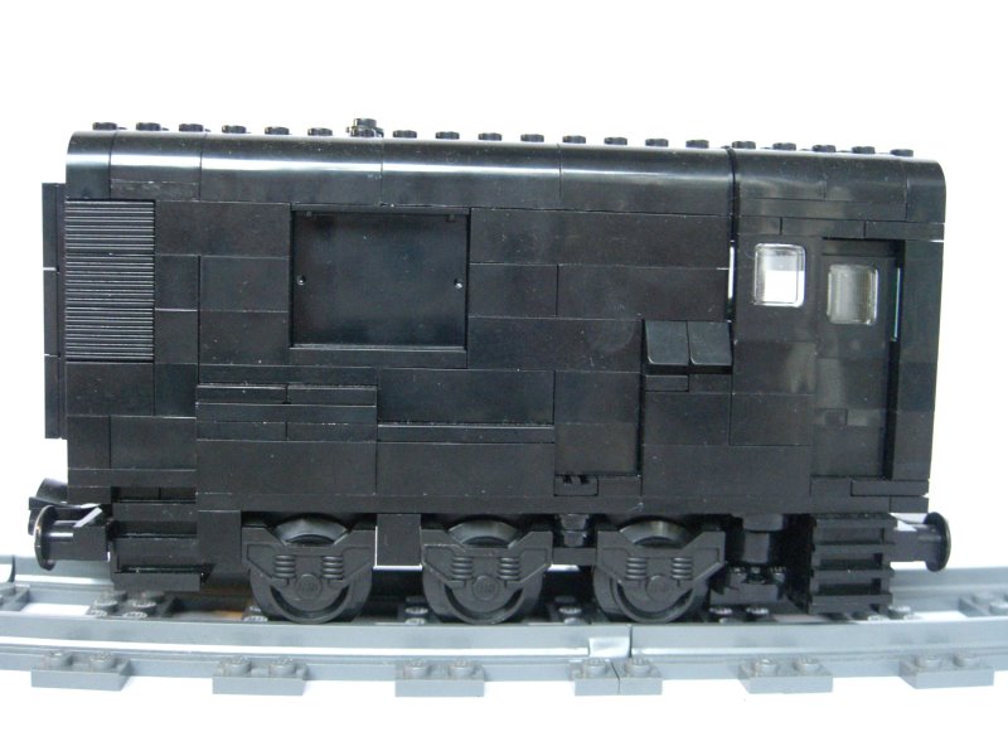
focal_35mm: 38
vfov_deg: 37.7
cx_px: 504
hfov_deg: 49.0
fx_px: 1107
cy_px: 378
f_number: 2.8
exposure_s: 1/100
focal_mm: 7.9
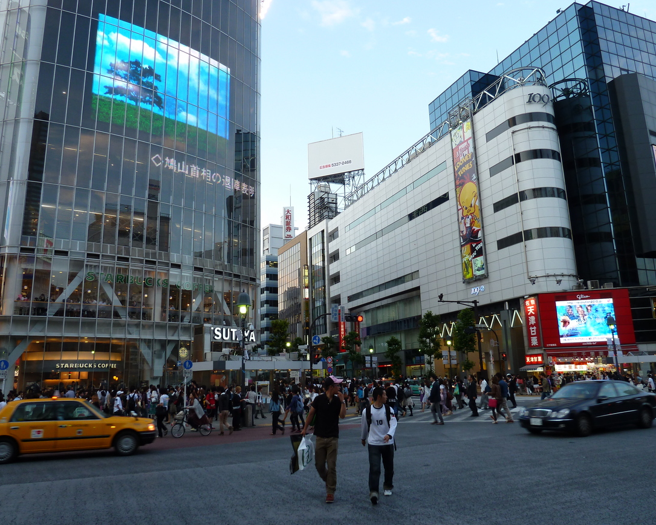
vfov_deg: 53.2
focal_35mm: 27
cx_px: 331
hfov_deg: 64.1
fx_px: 524
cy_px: 257
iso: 80
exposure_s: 1/50
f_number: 3.3
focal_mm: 4.1
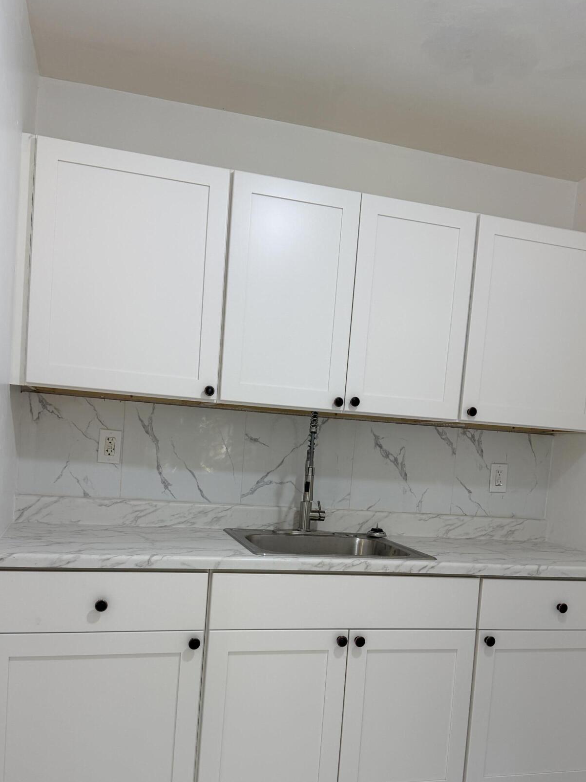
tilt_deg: -3.7
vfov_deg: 59.3
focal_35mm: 30
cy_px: 484
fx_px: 677
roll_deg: -4.2
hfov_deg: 46.8
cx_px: 280
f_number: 1.78
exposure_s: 1/120
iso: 125
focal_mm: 6.76
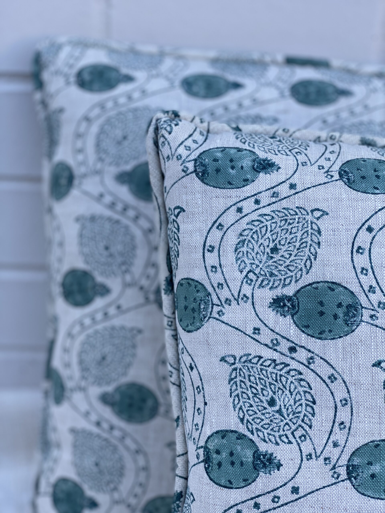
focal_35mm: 52
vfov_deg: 36.8
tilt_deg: -22.9
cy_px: 256
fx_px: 771
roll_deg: -3.0
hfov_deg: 28.0
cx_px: 192
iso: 20
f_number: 2
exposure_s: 1/122
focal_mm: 6
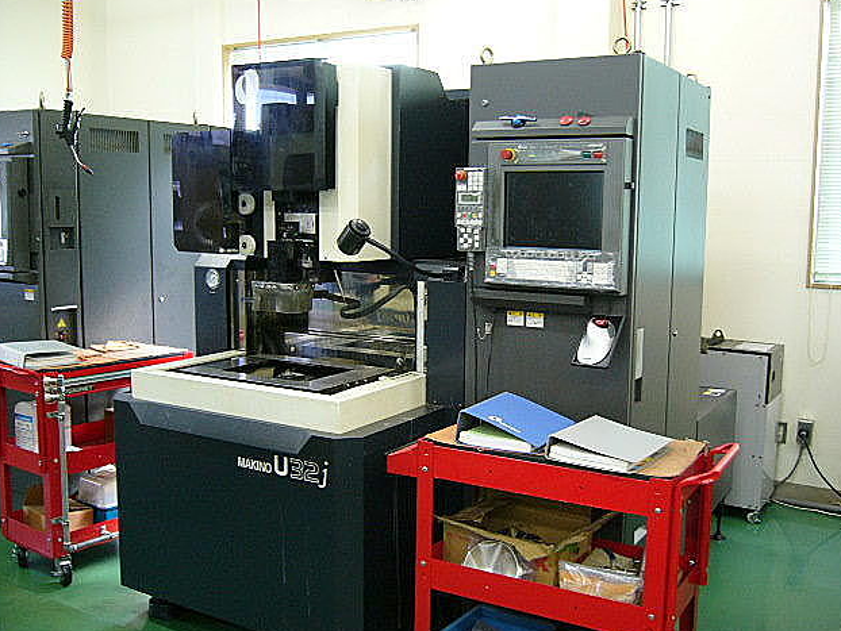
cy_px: 315
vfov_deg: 39.7
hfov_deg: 51.3
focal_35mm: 36
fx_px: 875
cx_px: 429
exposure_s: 1/13
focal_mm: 5.8
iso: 150
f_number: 2.8
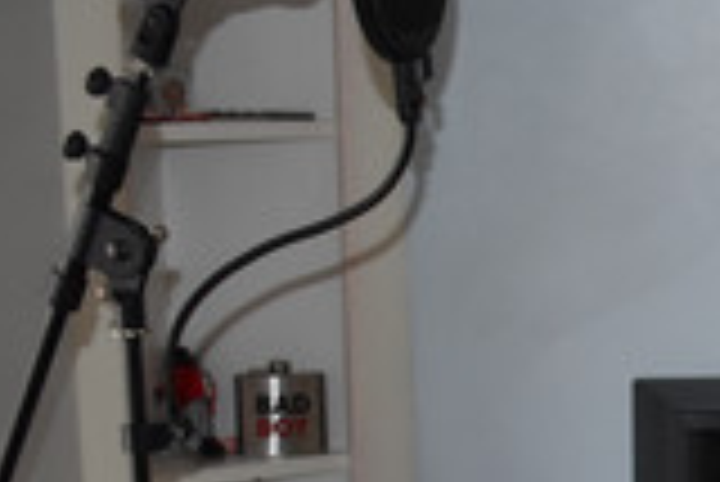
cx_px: 1125
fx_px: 2402
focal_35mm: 120
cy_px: 696
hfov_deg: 15.5
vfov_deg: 11.1
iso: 800
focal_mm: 20
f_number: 3.8
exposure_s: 1/200
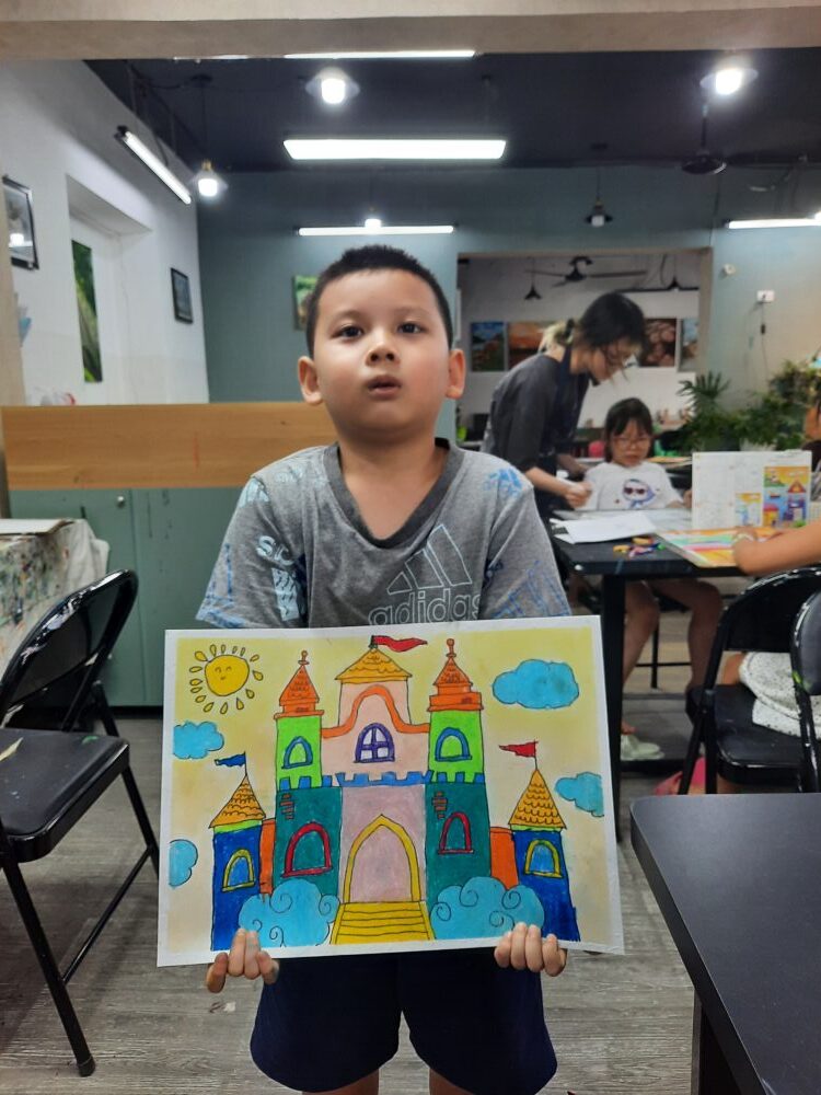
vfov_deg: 69.4
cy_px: 548
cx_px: 410
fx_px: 791
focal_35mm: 25
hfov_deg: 54.9
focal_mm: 4.6
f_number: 2
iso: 80
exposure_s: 1/50
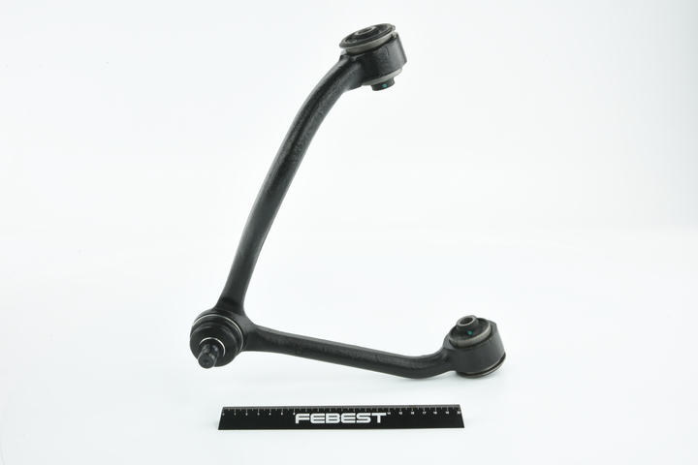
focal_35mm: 60
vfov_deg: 22.6
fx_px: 1163
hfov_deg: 33.4
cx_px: 349
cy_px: 232
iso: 64
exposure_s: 1/2
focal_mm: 60
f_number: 29
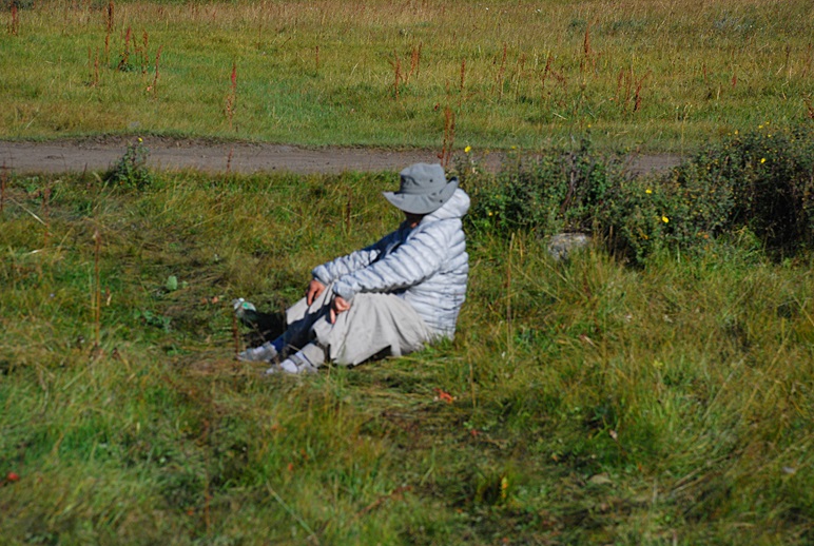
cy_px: 277
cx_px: 405
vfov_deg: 11.8
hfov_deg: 17.5
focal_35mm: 117
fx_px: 2640
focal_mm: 75
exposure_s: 1/2000
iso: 400
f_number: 5.6
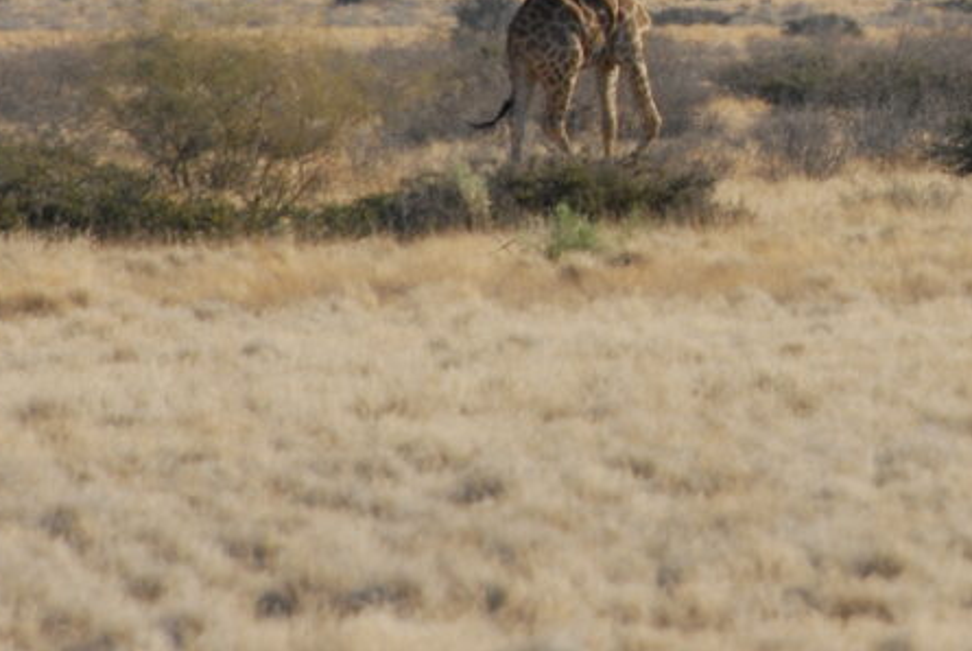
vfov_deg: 1.3
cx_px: 1051
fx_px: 27982
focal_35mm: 1035
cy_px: -84
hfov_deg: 2.0
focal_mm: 300
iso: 320
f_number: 10
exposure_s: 1/400
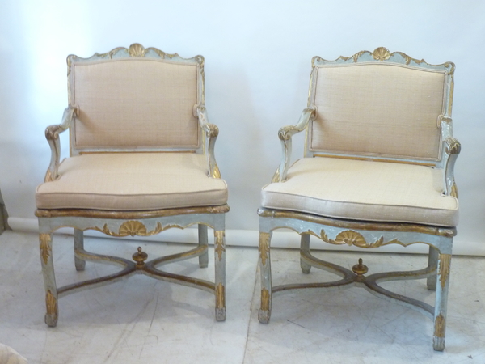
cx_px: 242
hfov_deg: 39.7
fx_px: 673
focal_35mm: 48
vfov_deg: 30.3
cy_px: 182
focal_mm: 7.9
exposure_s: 1/8
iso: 400
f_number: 3.8
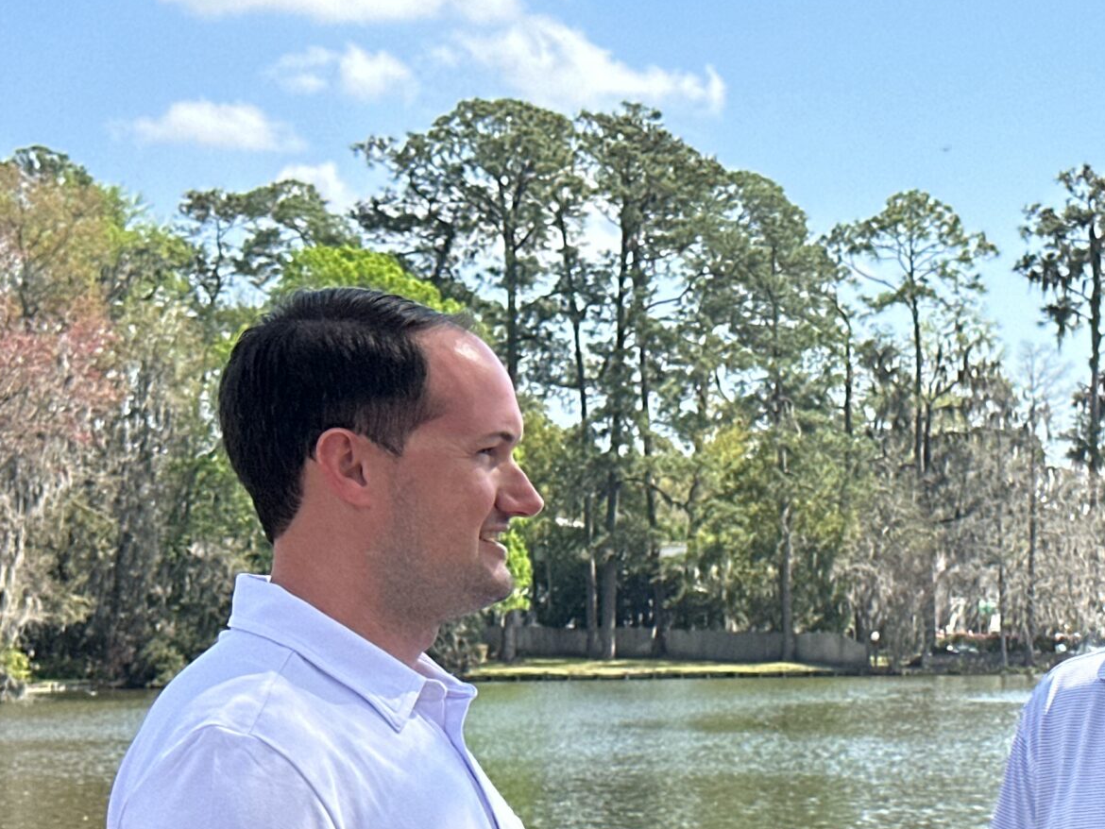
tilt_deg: -1.8
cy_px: 730
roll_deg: +1.1
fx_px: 3352
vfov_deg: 14.0
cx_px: 1156
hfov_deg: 18.2
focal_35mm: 105
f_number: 1.78
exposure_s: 1/1783
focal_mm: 6.86
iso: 64
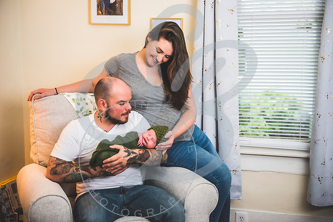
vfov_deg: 25.5
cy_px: 111
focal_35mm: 53
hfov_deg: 37.5
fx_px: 490
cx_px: 168
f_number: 2.8
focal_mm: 52
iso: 400
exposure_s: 1/160
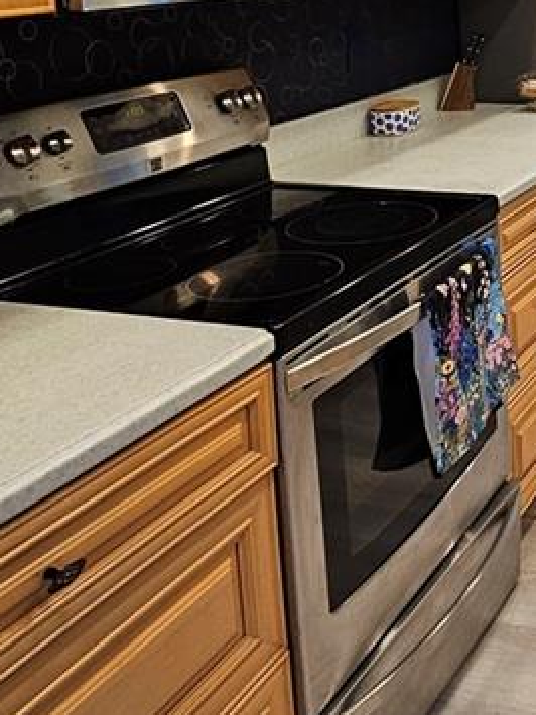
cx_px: 681
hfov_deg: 27.8
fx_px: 909
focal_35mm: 44
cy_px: 73
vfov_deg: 39.8
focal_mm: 2.2
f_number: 2.2
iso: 160
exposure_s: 1/60
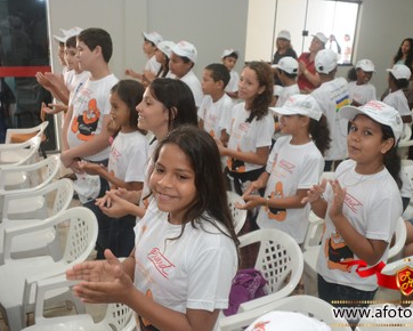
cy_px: 161
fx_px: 428
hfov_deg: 51.3
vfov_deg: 42.3
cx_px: 236
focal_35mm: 35
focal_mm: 20
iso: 1600
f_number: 3.5
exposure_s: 1/125
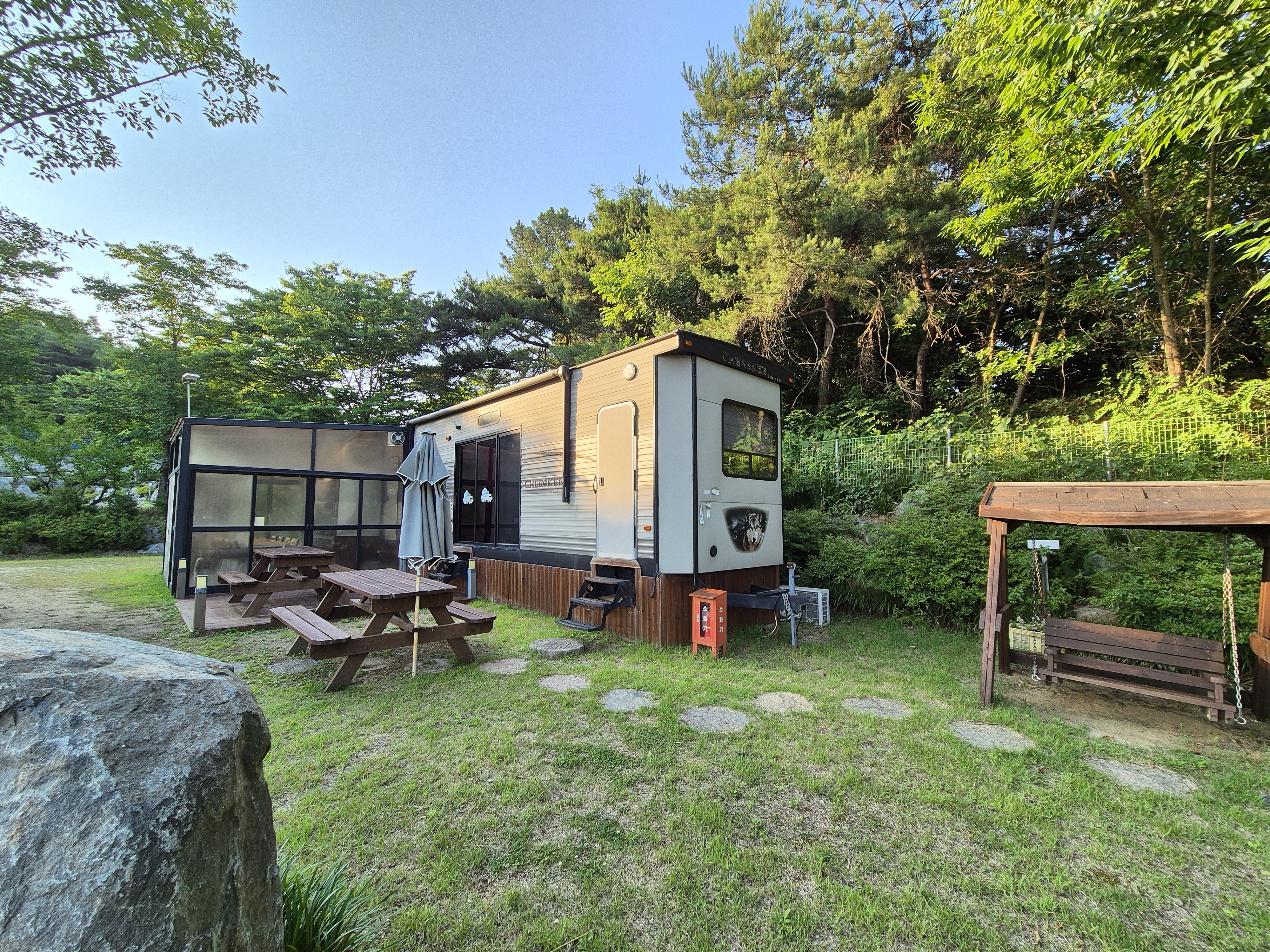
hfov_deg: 106.2
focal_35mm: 13
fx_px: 477
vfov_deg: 89.9
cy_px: 476
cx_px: 635
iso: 50
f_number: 2.2
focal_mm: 2.2
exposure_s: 1/225
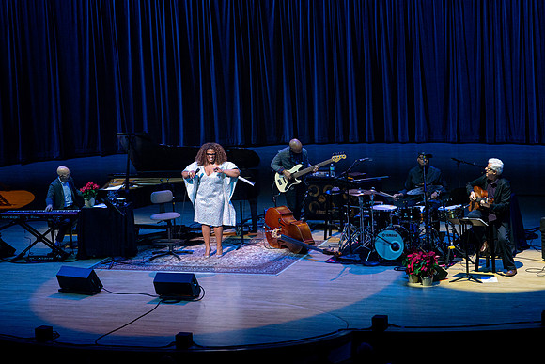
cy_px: 172
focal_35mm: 124
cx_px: 244
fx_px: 1883
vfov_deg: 11.0
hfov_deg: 16.5
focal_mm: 108
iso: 2500
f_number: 5.6
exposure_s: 1/320
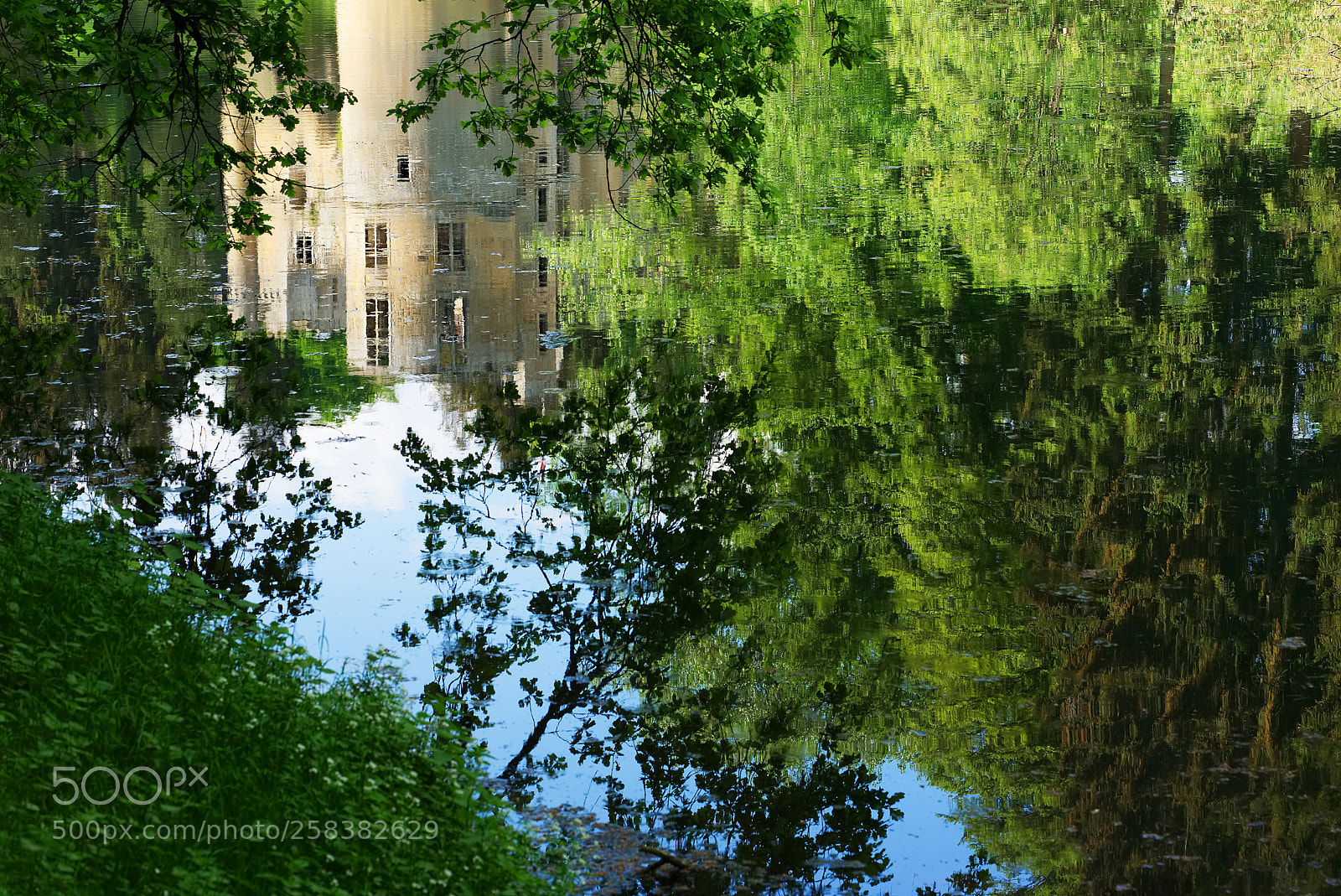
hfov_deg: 22.6
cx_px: 670
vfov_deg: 15.2
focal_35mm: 90
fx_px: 3354
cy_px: 448
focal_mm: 90
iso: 200
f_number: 8
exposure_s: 1/100
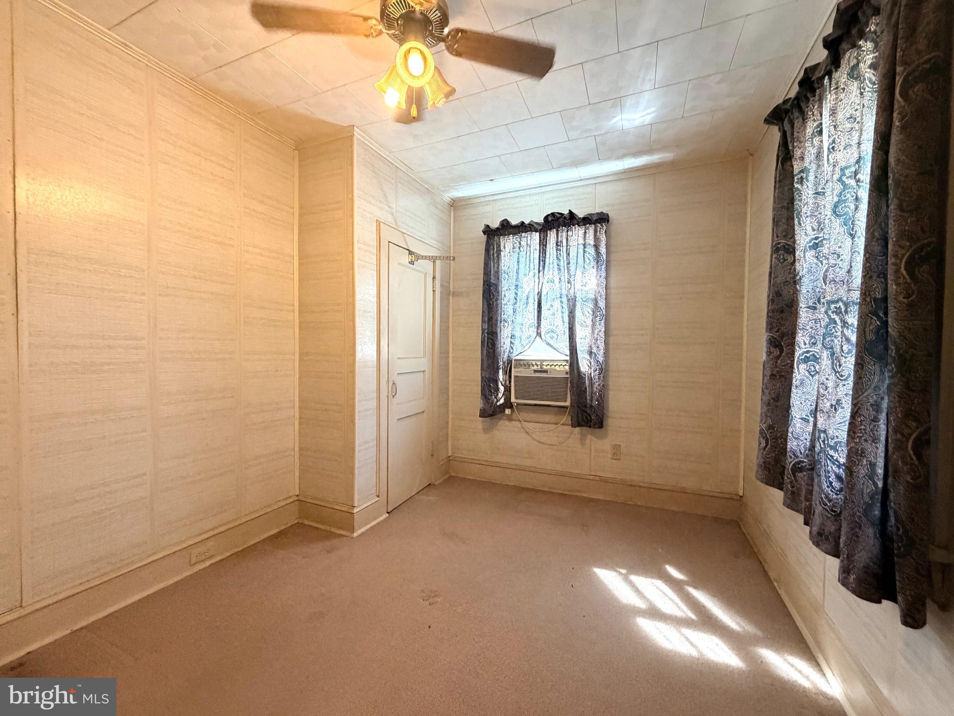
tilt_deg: -0.6
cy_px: 358
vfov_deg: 85.7
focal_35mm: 14
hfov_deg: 102.1
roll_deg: -0.6
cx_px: 477
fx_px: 386
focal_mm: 2.22
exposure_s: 1/60
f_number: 2.2
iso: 500
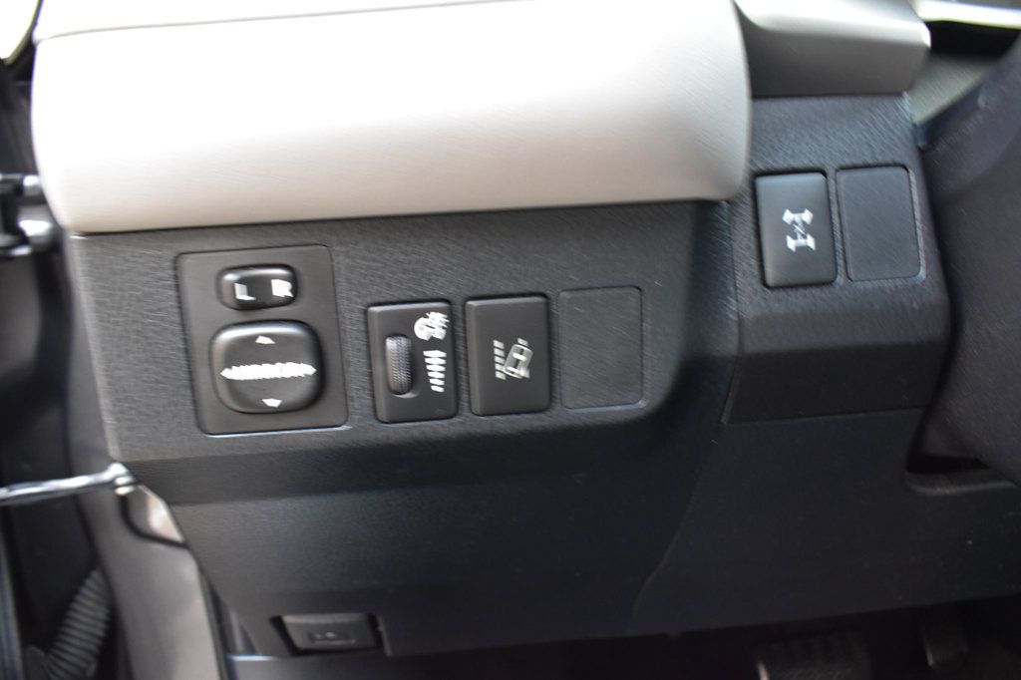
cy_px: 340
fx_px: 765
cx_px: 510
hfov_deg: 67.4
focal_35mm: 27
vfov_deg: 47.9
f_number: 5.6
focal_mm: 18
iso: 1600
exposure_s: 1/15
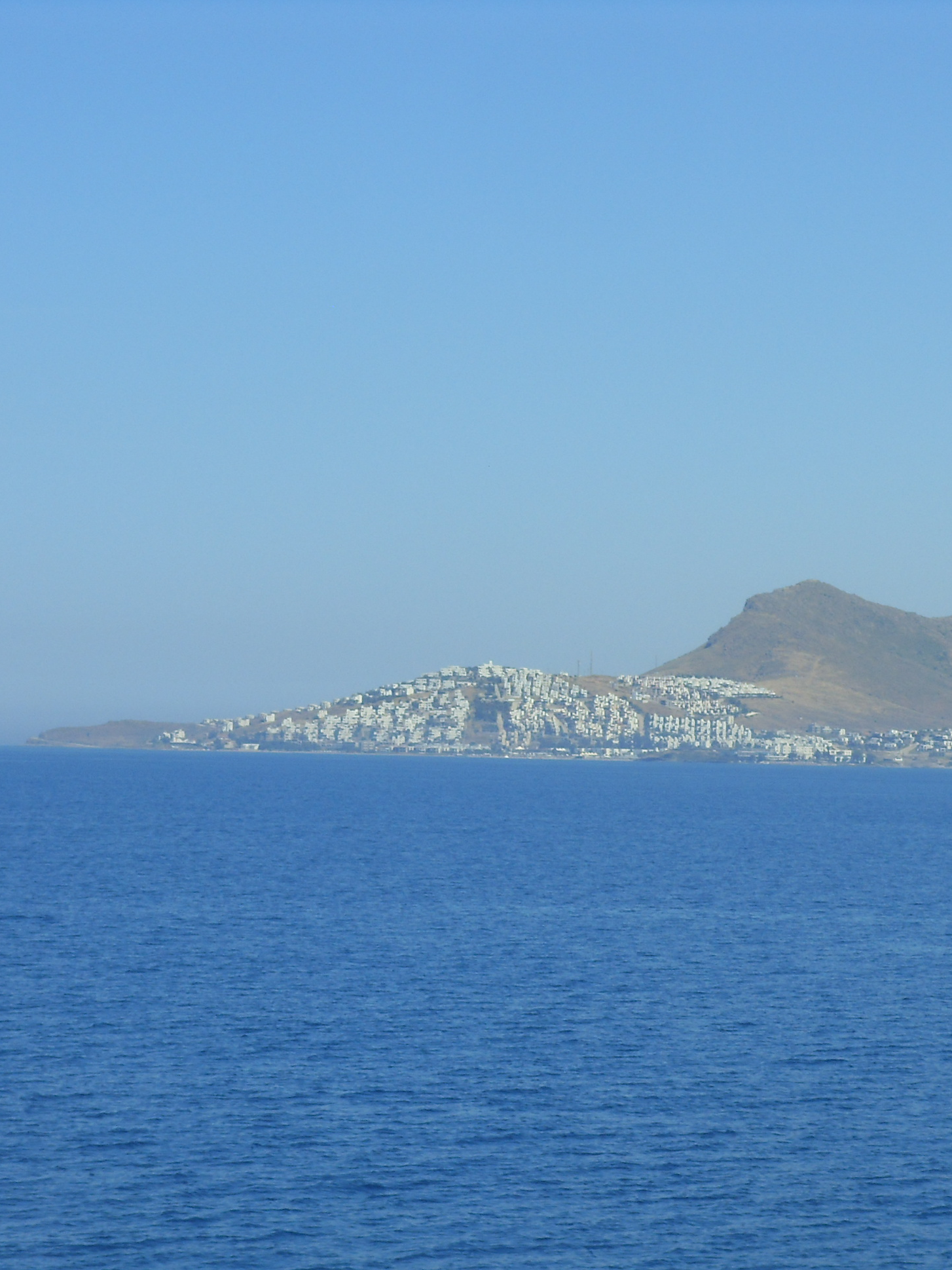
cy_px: 634
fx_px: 4657
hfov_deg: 11.6
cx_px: 715
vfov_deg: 15.5
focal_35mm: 127
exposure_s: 1/250
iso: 80
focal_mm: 16
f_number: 7.7
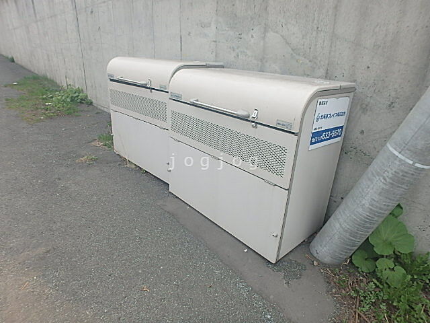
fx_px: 261
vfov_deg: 63.4
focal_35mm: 21
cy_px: 162
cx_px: 215
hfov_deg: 79.0
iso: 125
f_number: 3.5
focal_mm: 3.7
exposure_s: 1/500
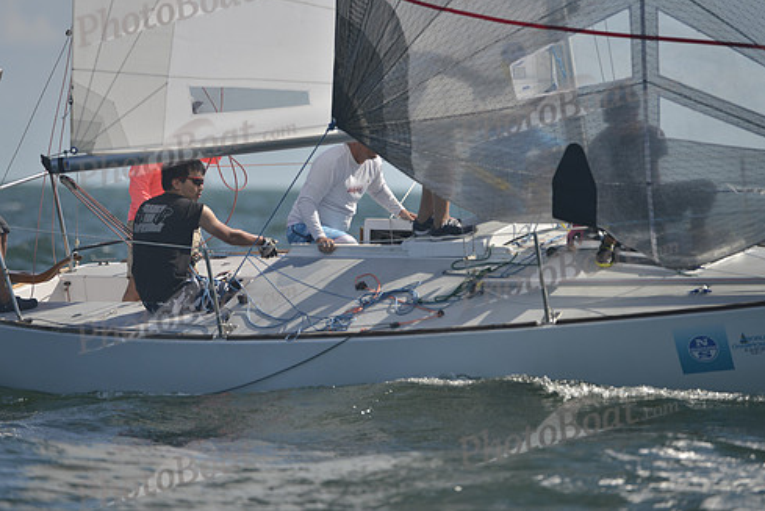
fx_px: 8571
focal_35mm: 403
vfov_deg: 3.4
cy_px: 210
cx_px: 379
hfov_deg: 5.1
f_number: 4
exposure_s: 1/3200
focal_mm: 340
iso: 200
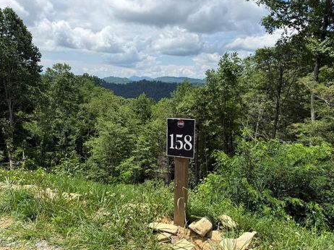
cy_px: 132
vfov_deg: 53.0
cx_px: 175
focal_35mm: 26
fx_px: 251
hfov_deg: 67.3
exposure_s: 1/4673
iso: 80
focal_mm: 6.76
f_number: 1.78
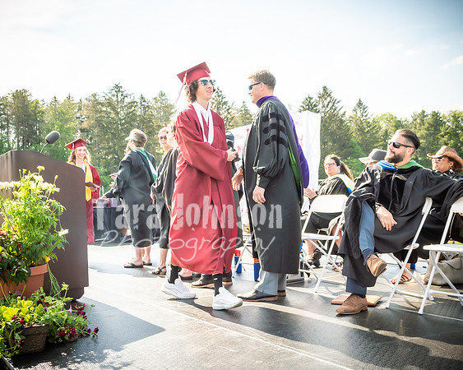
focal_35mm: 37
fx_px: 510
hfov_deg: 48.8
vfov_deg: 39.9
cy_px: 185
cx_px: 232
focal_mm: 22
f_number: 7.1
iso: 200
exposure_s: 1/500
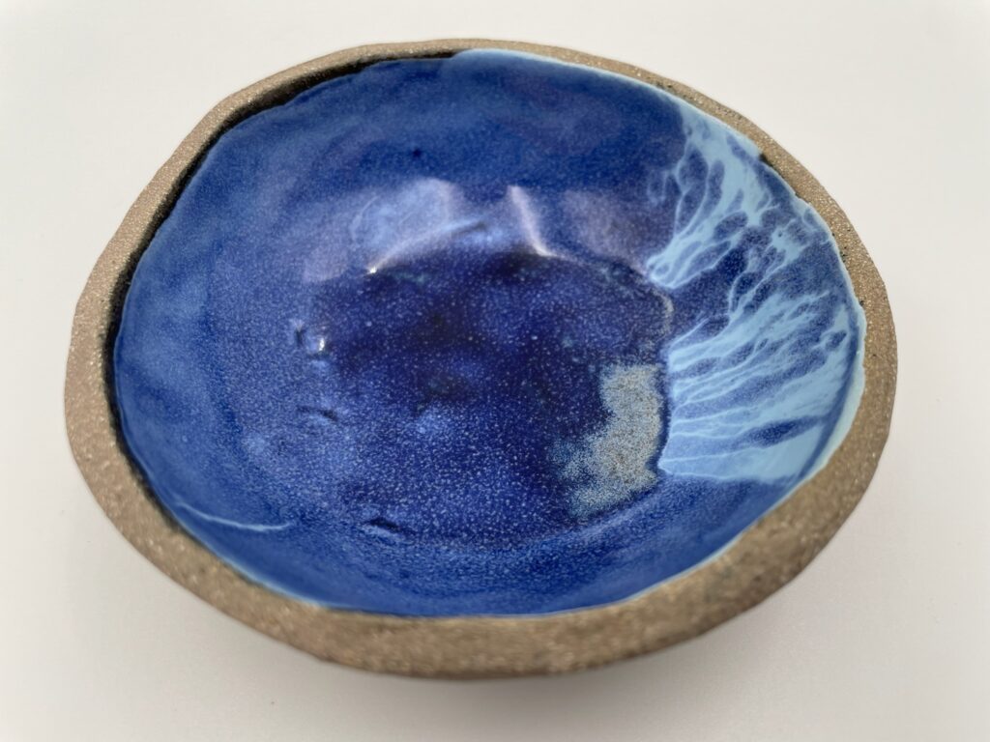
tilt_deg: -54.3
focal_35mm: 26
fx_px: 744
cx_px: 495
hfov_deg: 67.3
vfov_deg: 53.1
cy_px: 371
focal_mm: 4.2
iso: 32
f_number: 1.6
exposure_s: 1/125
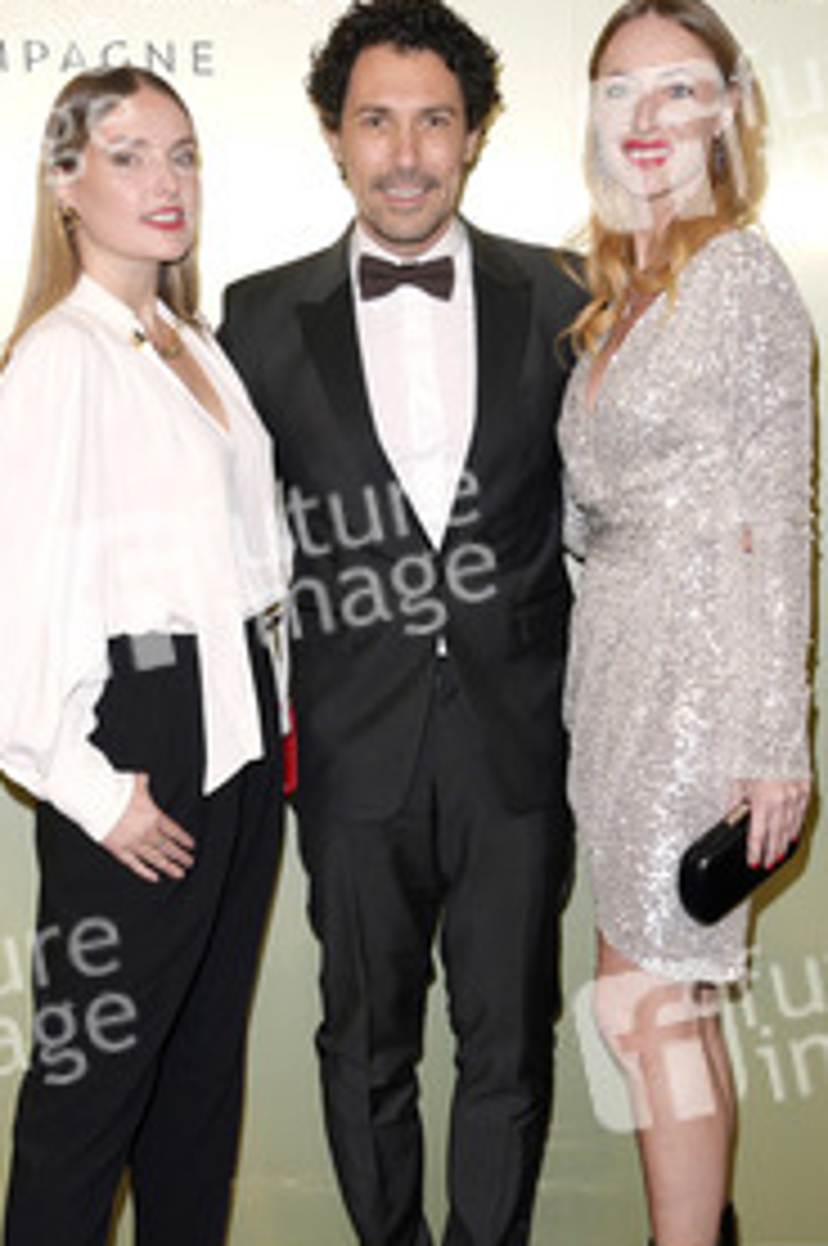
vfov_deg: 30.8
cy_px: 801
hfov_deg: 20.9
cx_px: 396
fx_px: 2248
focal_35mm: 65
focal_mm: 45
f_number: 5.6
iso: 500
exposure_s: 1/200
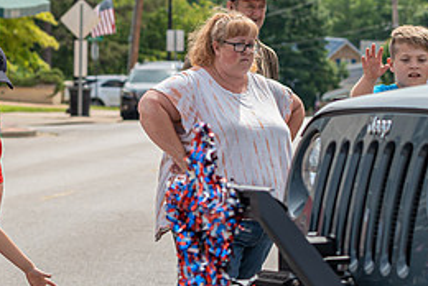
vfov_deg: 4.5
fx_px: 3654
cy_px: 205
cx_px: -119
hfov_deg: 6.6
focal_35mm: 307
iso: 400
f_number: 6.3
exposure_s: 1/1000
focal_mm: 100
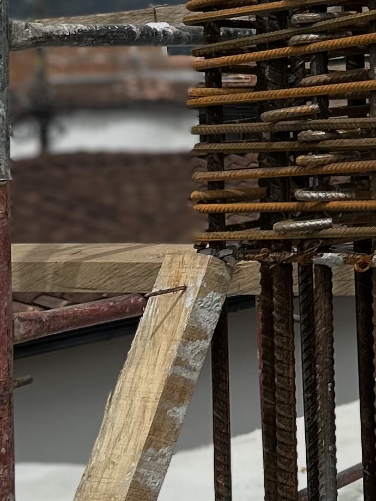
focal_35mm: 114
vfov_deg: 16.5
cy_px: -124
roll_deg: +3.3
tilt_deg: +6.9
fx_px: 1651
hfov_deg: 11.7
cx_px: 742
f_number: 1.5
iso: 50
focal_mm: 5.7
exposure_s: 1/5587
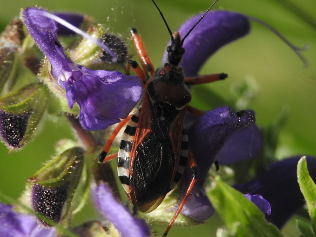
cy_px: 98
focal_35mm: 132
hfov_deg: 14.9
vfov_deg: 11.2
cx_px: 145
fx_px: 1205
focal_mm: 18.8
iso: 400
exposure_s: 1/1600
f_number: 4.8
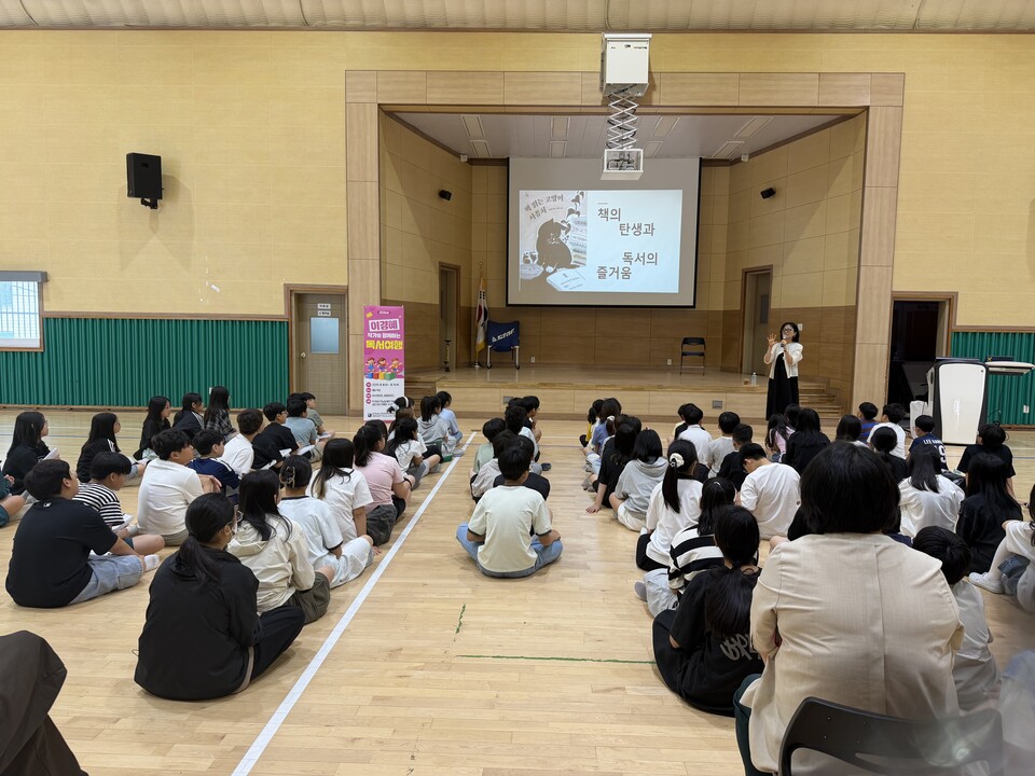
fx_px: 718
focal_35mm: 24
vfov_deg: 56.8
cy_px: 388
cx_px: 518
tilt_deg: -4.4
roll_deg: -0.6
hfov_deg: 71.6
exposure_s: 1/120
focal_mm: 6.76
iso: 125
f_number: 1.78
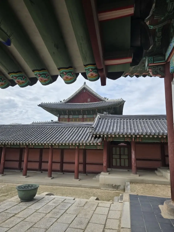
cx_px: 87
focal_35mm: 23
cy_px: 116
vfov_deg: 73.9
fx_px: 154
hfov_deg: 58.9
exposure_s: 1/588
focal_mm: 6.3
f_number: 1.7
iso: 12
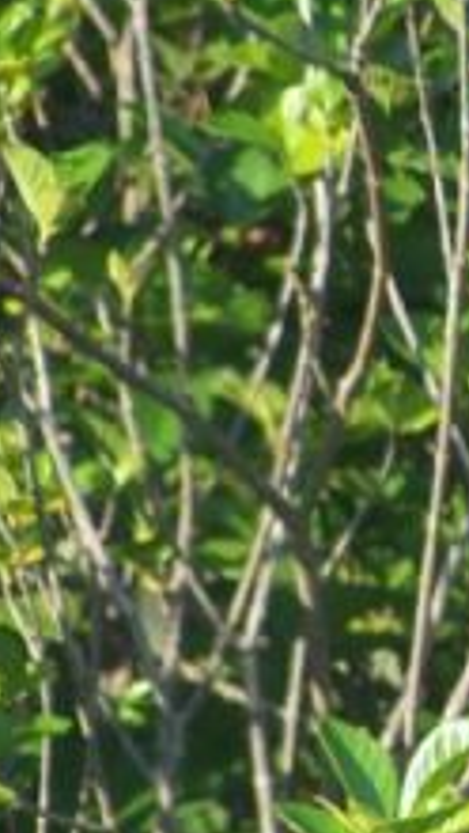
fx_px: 22141
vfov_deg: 2.2
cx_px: 768
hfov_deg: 1.2
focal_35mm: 1003
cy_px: 454
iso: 80
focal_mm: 52.6
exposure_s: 1/250
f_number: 3.6
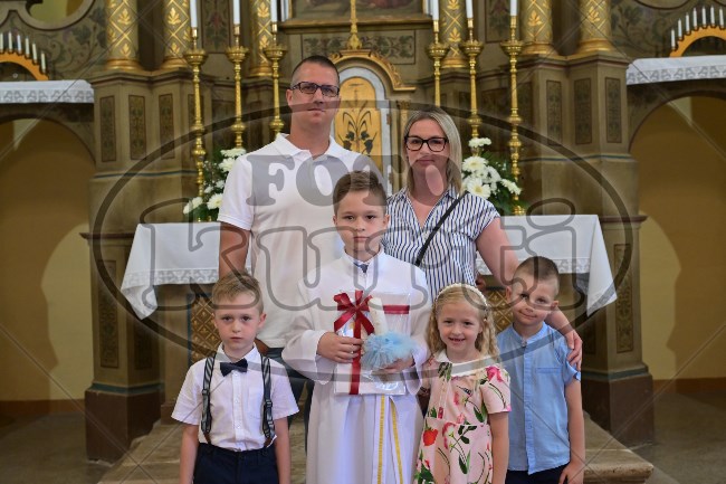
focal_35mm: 48
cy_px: 242
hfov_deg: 41.1
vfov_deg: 28.1
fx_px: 968
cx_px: 363
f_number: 5
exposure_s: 1/125
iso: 4000
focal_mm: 48
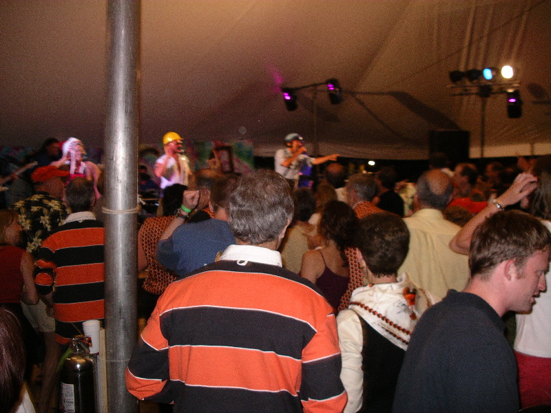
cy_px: 206
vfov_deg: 38.7
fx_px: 589
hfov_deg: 50.1
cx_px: 276
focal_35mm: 37
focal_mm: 7.8
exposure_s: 1/40
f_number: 2.8
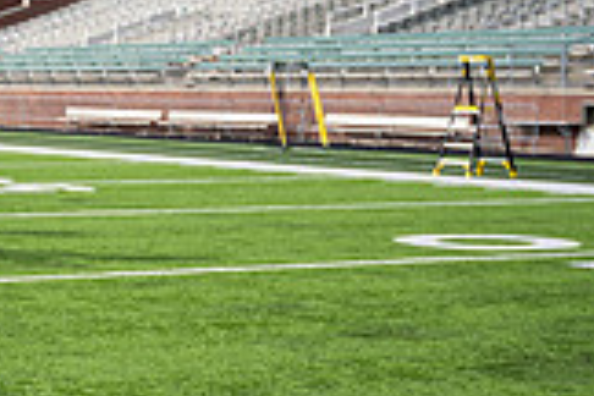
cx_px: -429
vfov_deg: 15.9
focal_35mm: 86
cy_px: 204
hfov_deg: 19.0
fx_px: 1419
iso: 80
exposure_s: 1/250
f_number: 4.5
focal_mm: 24
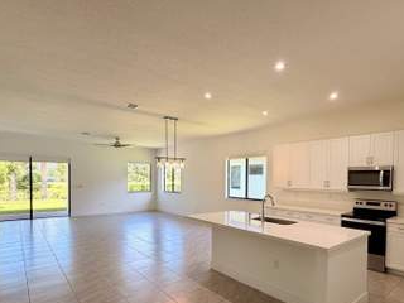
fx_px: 245
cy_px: 186
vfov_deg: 62.7
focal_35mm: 21
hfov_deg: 78.2
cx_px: 239
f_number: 2.2
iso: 200
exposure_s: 1/120
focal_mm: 2.22
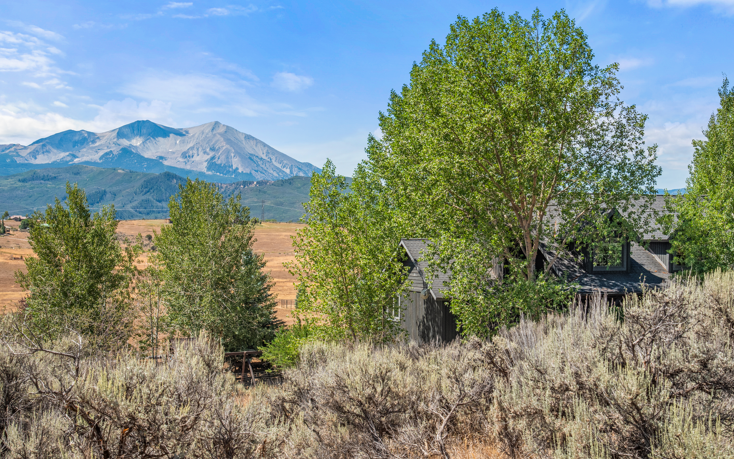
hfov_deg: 37.5
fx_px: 1080
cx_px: 369
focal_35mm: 54
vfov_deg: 24.0
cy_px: 219
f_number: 9
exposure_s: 1/500
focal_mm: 52
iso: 400
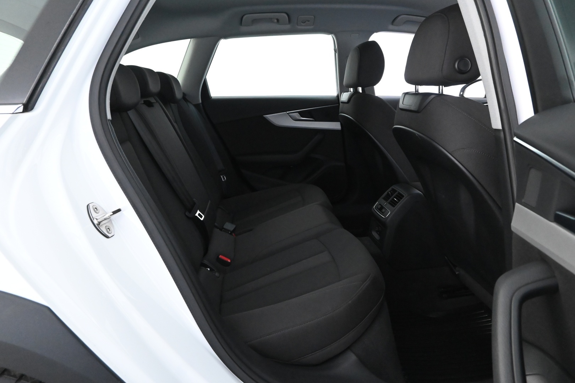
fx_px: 383
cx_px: 288
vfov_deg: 53.1
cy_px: 192
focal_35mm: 24
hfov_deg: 73.7
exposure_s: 1/40
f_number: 5.6
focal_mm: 16
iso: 6400
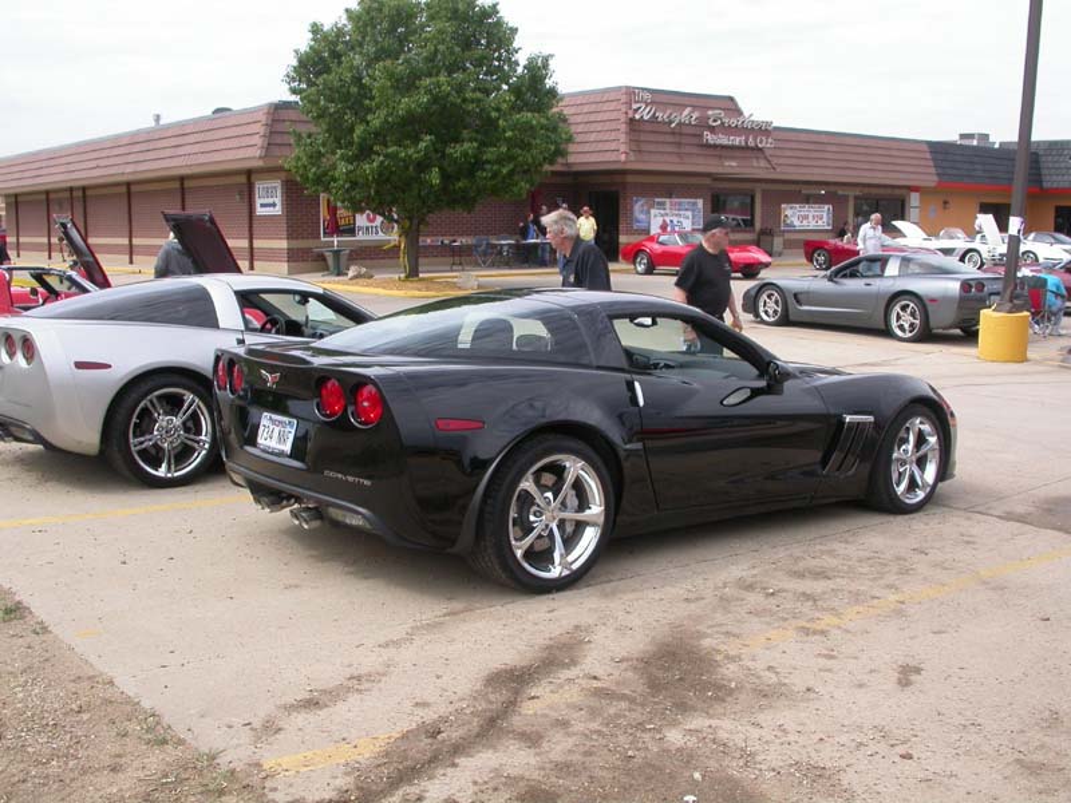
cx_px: 536
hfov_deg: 49.0
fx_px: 1176
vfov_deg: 37.7
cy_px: 402
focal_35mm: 38
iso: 100
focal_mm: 7.85
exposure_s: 1/229
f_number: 6.7
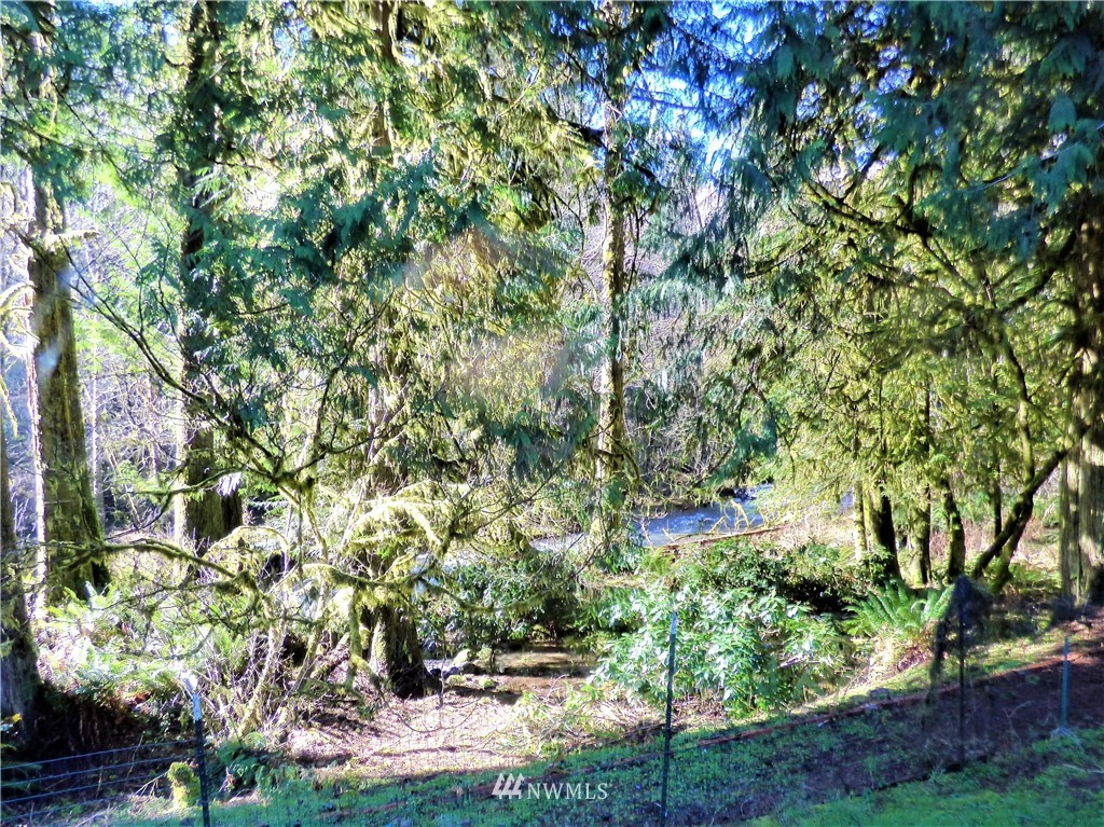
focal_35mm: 20
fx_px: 638
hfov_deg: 81.8
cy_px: 414
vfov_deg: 65.9
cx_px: 552
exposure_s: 1/100
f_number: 2.8
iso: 200
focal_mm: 3.58
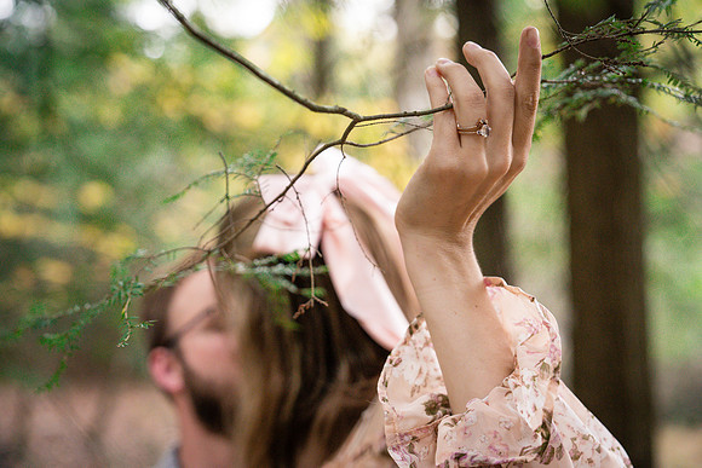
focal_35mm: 50
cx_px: 351
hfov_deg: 39.6
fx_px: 975
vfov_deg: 27.0
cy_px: 234
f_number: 2.8
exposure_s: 1/500
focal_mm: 50
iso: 2000
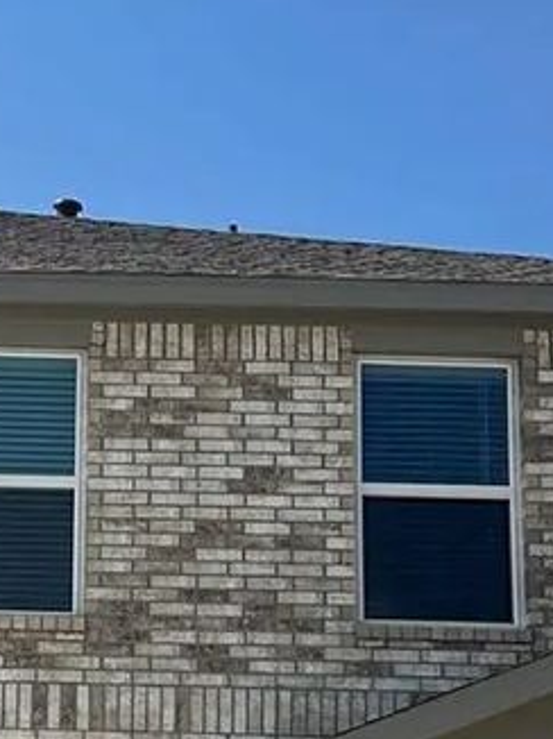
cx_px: -70
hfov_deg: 13.3
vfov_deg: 17.8
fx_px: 2325
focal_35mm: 109
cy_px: 656
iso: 50
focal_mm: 5.7
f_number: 1.5
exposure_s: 1/7463
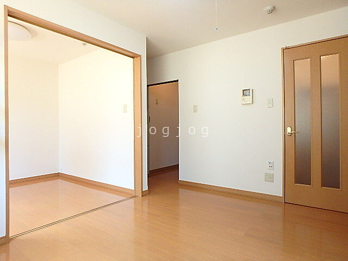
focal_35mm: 21
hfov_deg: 79.0
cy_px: 130
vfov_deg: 63.4
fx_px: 211
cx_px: 174
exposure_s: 1/30
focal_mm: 3.7
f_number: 3.5
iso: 250
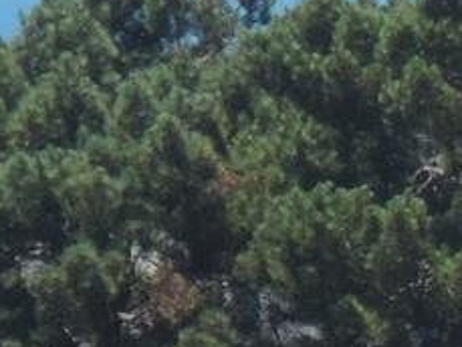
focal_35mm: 1677
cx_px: 976
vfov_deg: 0.9
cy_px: 428
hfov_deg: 1.2
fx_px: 22394
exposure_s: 1/400
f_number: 6
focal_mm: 46.1
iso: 125
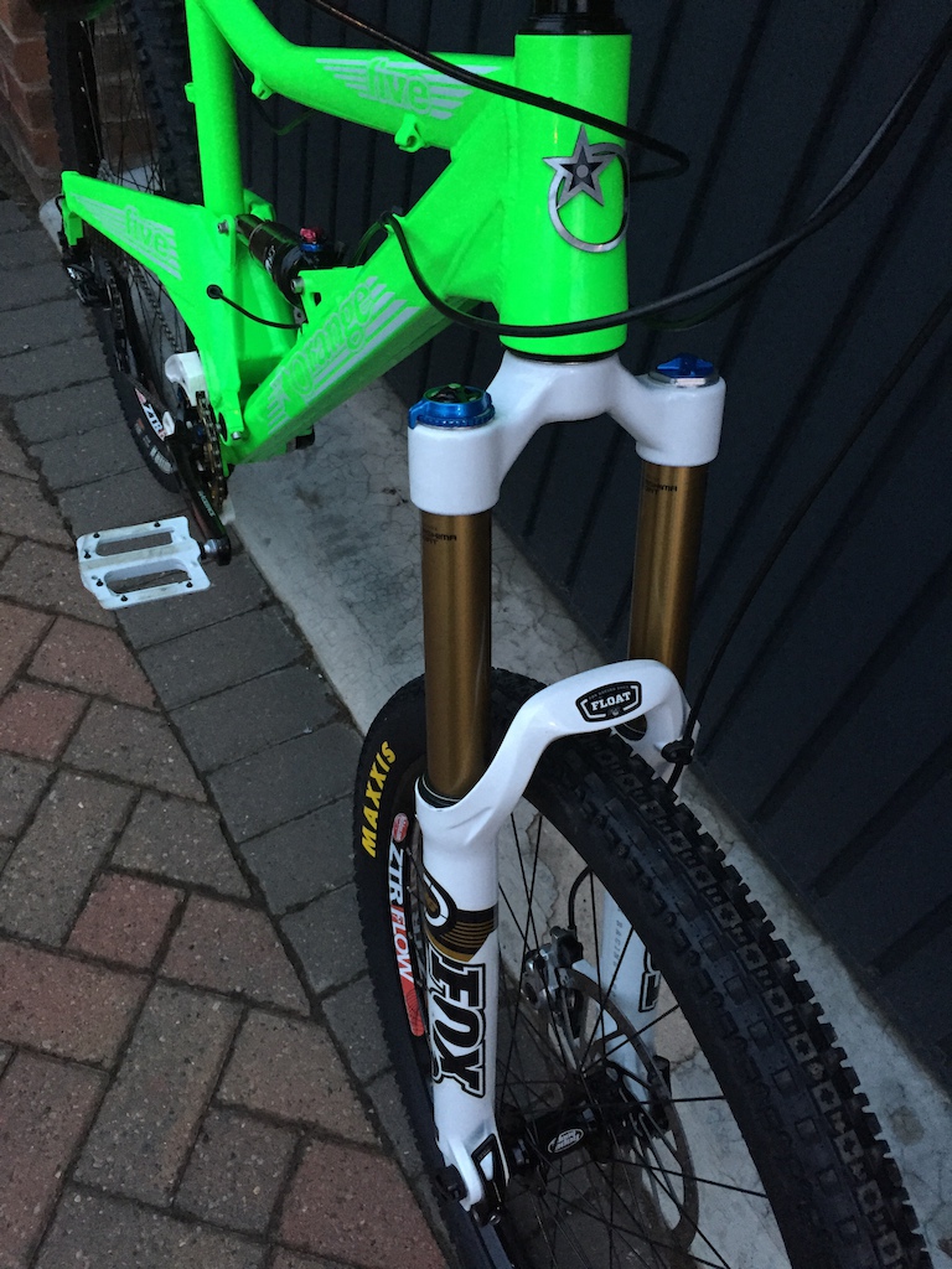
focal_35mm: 29
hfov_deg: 48.2
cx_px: 476
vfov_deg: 61.7
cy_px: 634
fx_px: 1063
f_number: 2.2
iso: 250
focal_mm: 4.15
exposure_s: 1/20
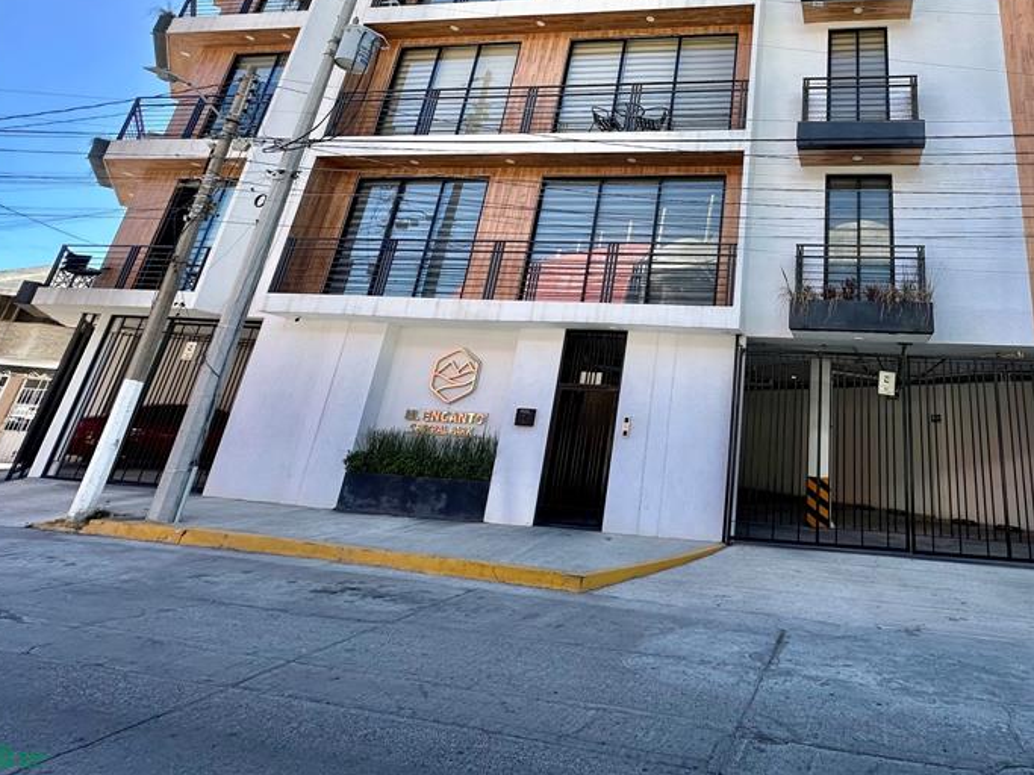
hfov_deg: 74.2
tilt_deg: +23.4
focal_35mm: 21
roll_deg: -3.0
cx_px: 755
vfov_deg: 60.0
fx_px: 627
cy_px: 195
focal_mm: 2.22
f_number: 2.2
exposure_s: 1/572
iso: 40
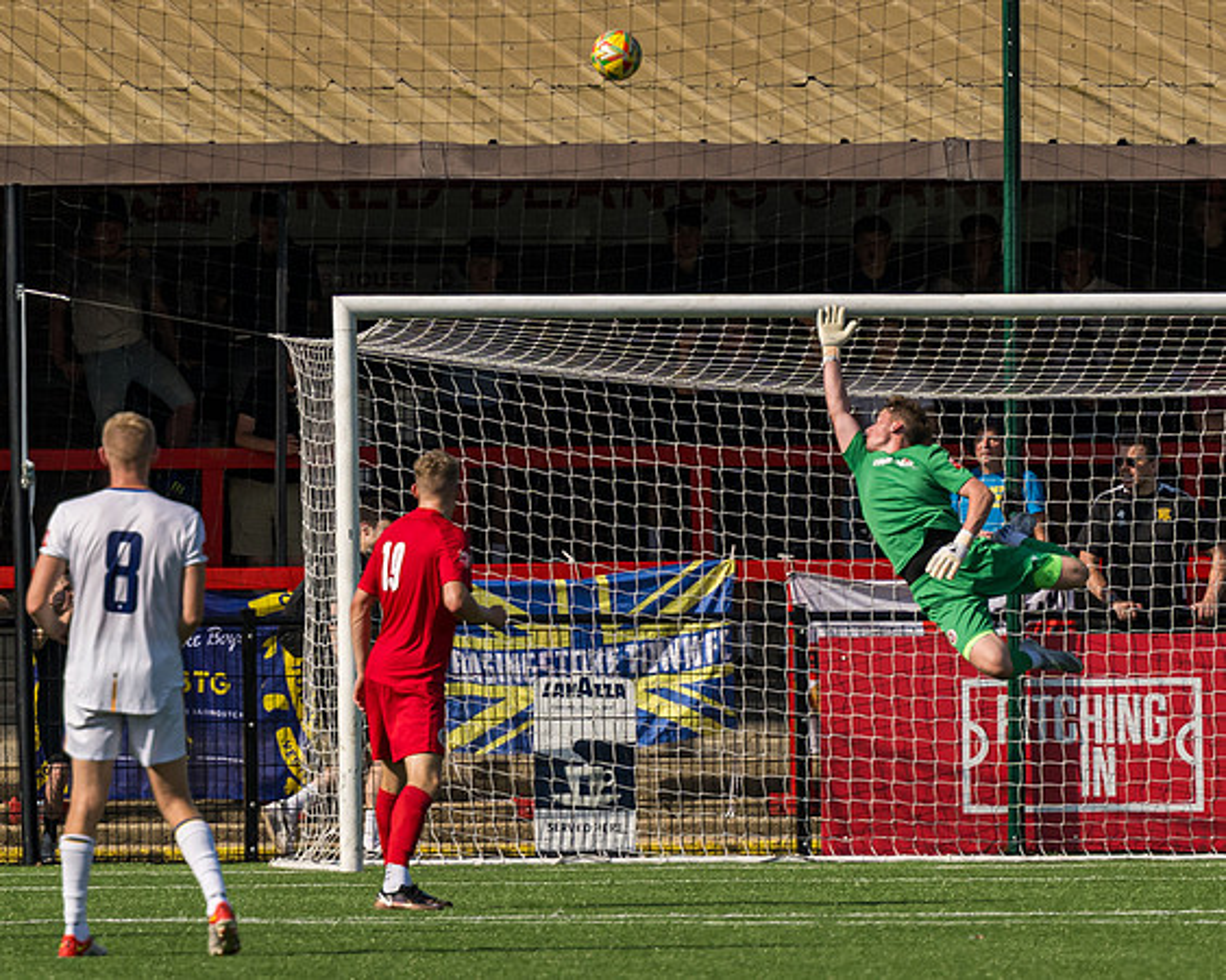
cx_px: 875
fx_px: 23018
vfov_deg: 2.4
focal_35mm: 635
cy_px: 477
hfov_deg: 3.1
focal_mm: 210
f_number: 4.5
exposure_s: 1/2500
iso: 200
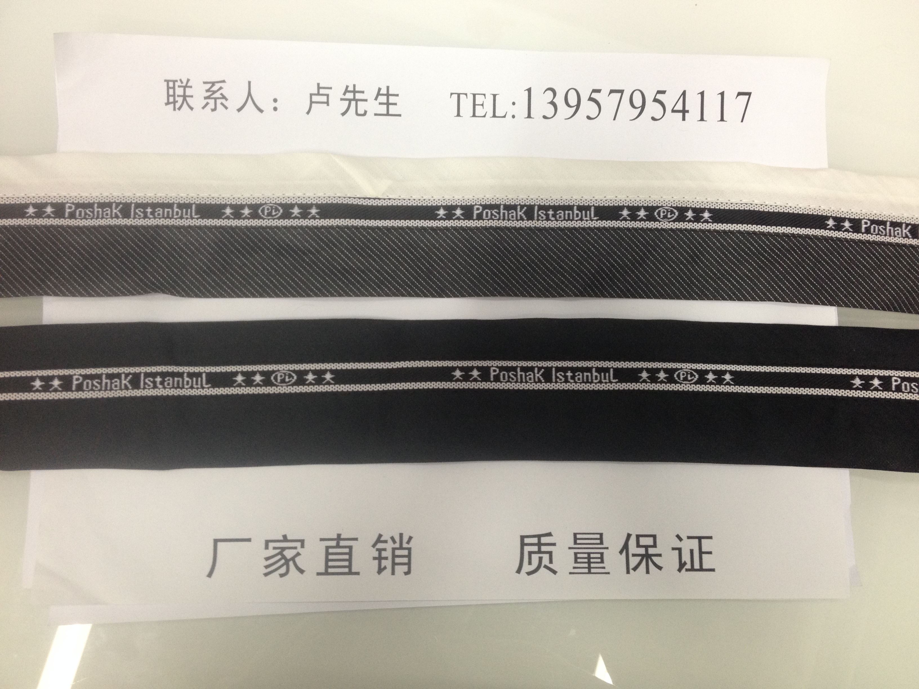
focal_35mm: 35
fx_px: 929
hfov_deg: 52.6
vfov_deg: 40.7
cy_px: 344
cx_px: 460
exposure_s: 1/20
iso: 100
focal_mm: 4.28
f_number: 2.4
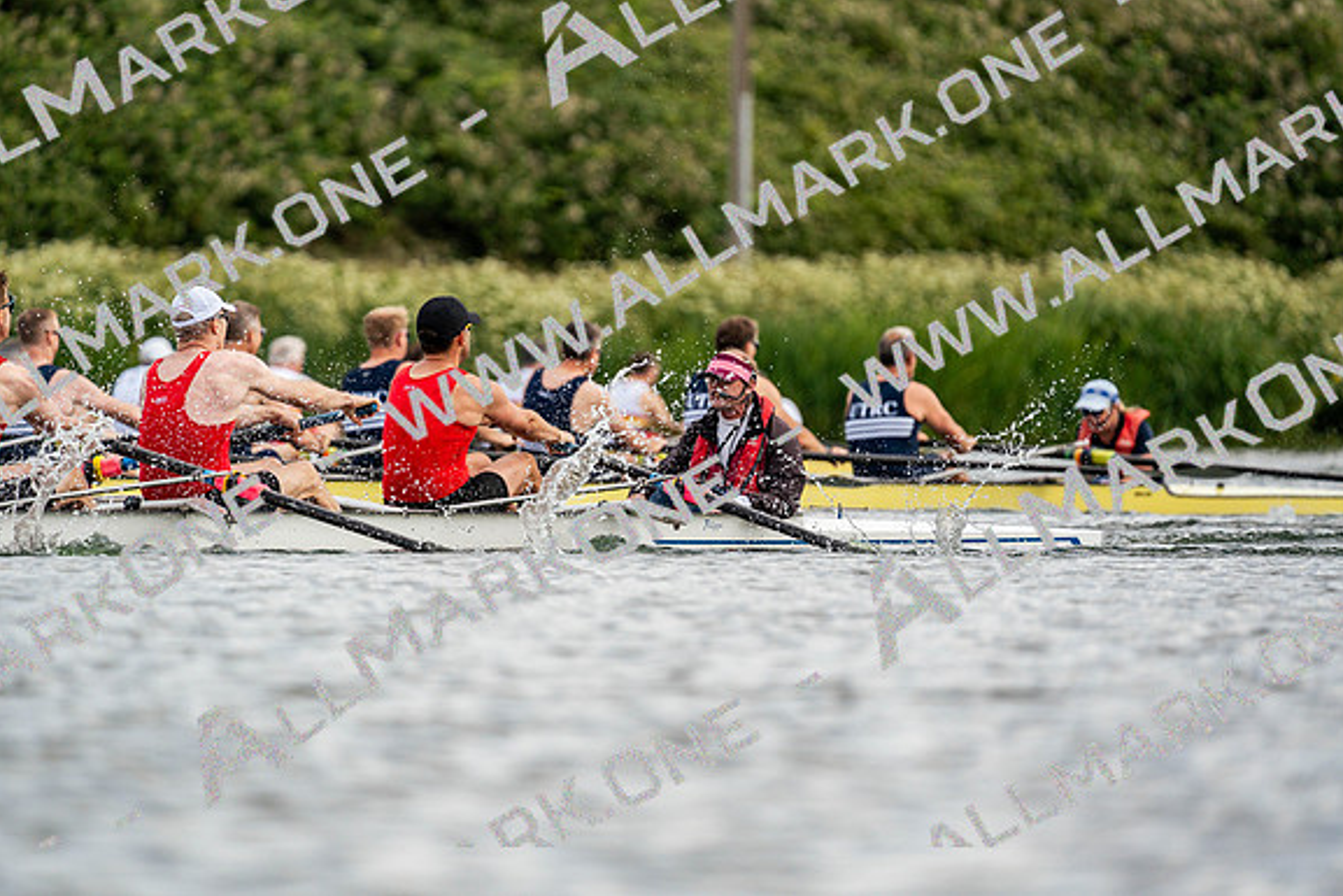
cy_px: 448
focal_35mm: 603
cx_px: 670
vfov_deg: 2.3
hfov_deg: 3.4
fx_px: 22499
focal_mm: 600
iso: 400
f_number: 6.3
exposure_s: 1/2000
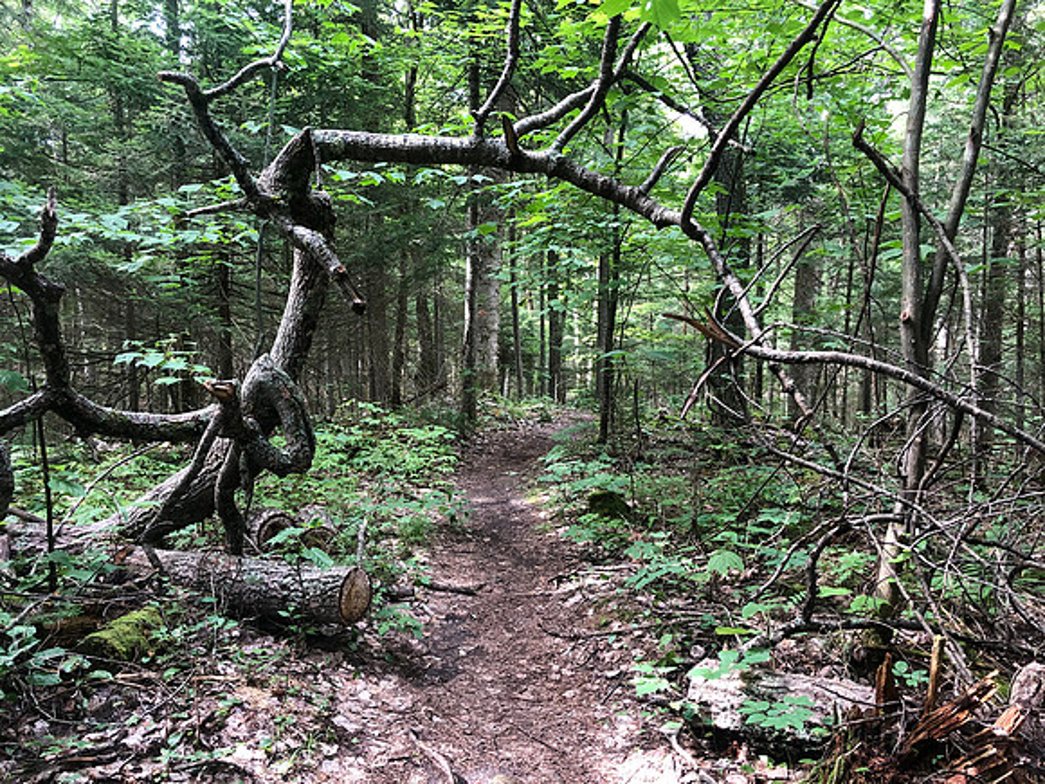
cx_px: 522
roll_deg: -0.4
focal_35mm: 28
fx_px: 845
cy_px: 392
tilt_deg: -3.1
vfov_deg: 49.7
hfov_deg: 63.4
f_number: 1.8
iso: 40
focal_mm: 3.99
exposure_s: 1/30
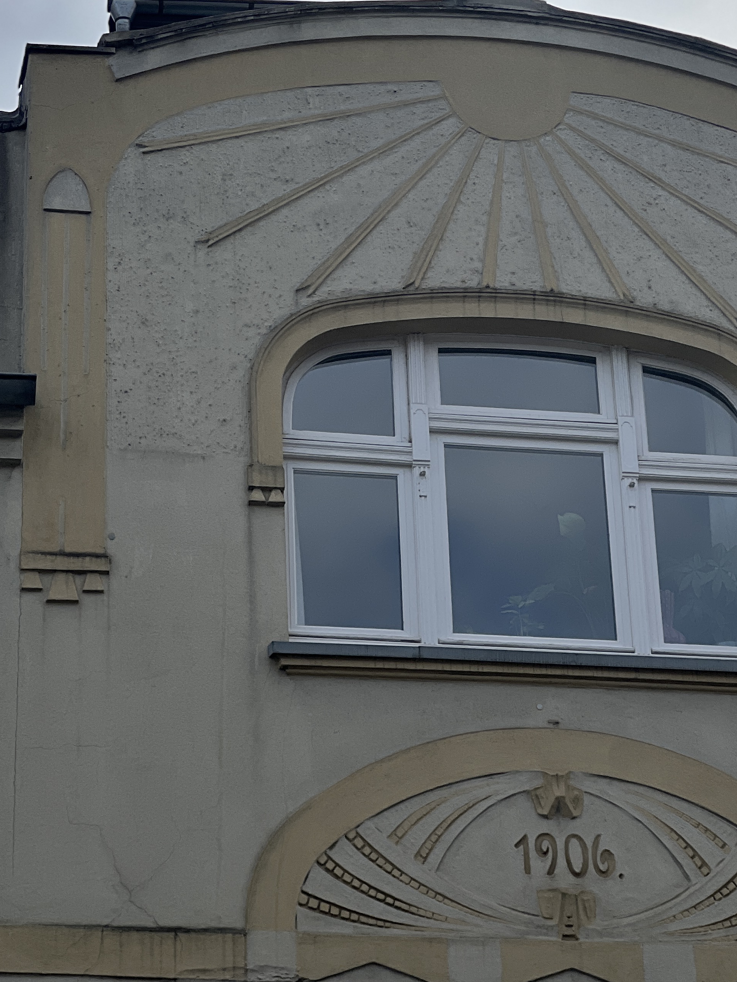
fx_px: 3435
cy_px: 214
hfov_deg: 12.2
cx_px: 496
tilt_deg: +32.7
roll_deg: +4.0
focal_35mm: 121
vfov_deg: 16.2
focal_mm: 9
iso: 32
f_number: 2.8
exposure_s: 1/1085
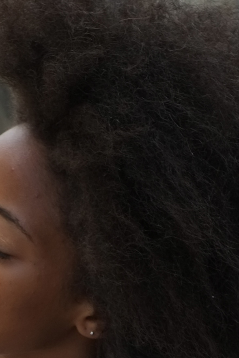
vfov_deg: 8.8
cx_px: -112
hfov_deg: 6.0
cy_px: 658
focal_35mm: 225
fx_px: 2240
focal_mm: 35
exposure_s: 1/250
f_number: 6.4
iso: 200
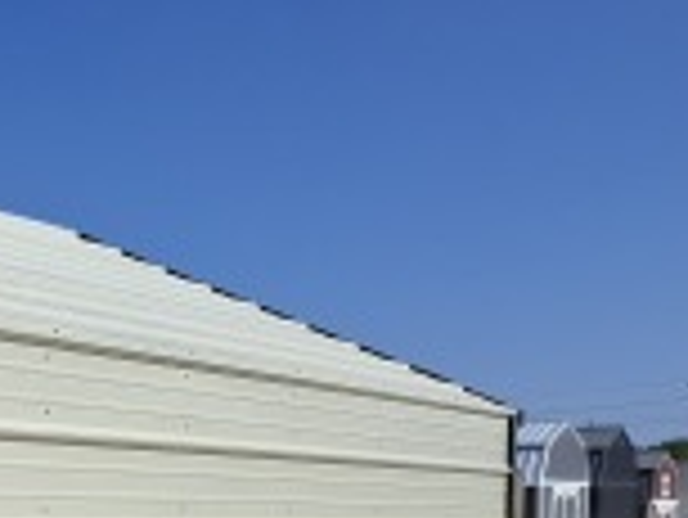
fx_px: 1910
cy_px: 703
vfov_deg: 14.7
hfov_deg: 16.1
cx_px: -670
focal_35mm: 96
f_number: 1.8
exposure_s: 1/2907
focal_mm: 5.54
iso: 50
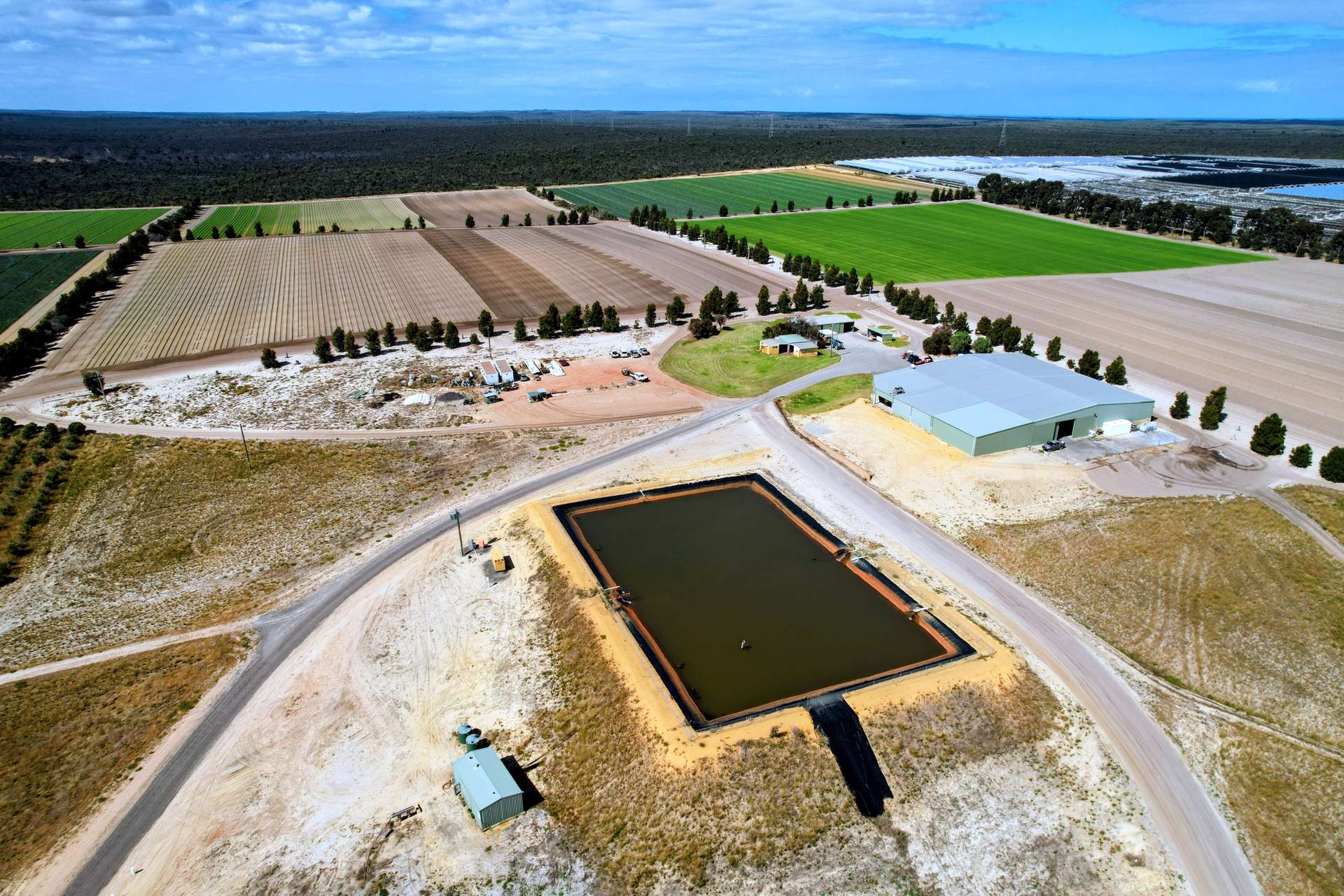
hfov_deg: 78.6
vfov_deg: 57.2
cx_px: 672
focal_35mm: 22
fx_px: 821
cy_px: 448
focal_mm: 8.38
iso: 100
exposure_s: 1/3000
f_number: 2.8
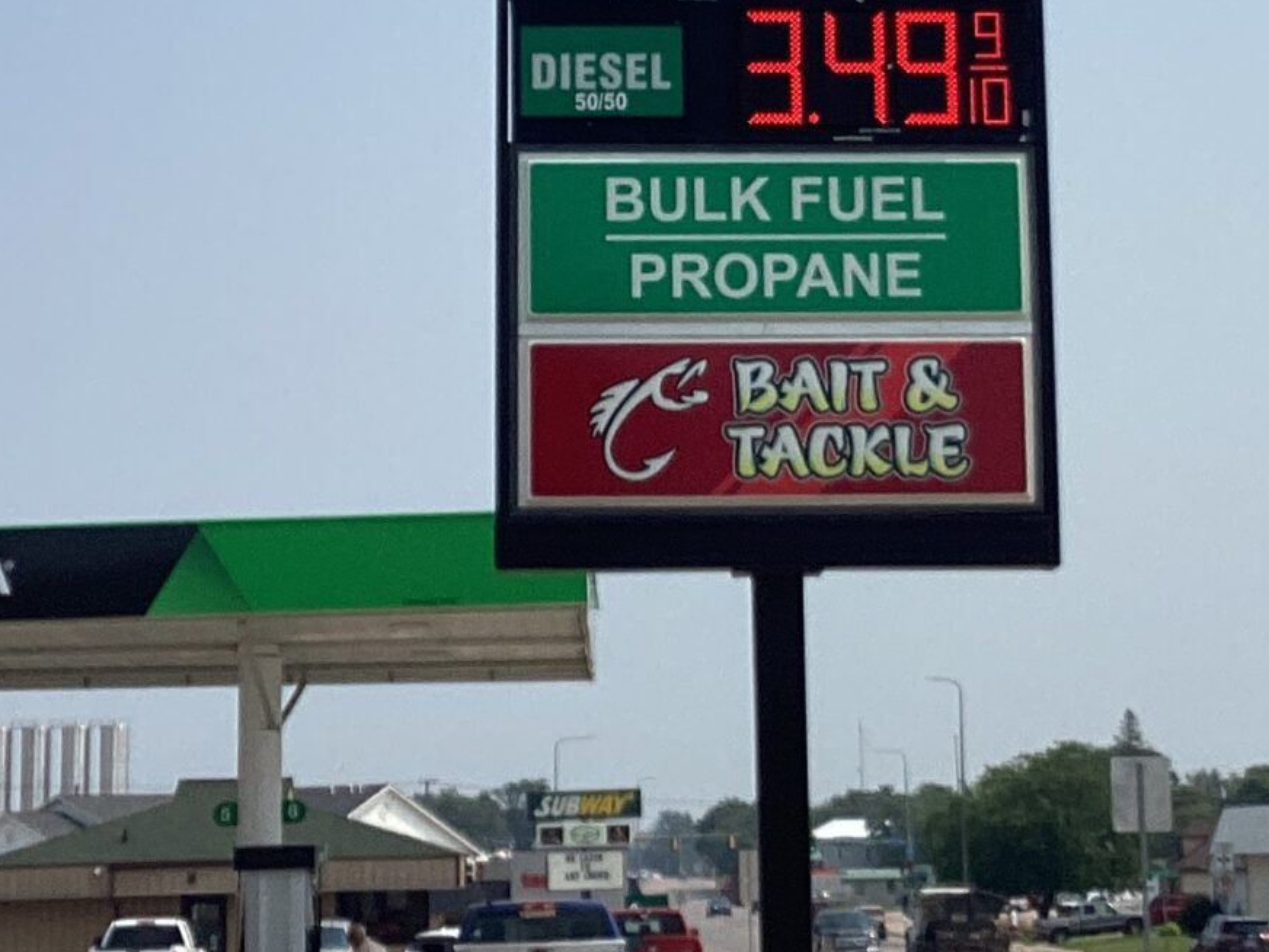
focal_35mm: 91
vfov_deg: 16.2
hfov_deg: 21.5
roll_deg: -0.5
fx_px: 3336
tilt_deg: +10.2
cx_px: 715
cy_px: 259
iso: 25
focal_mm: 3.3
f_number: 2.4
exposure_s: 1/2915
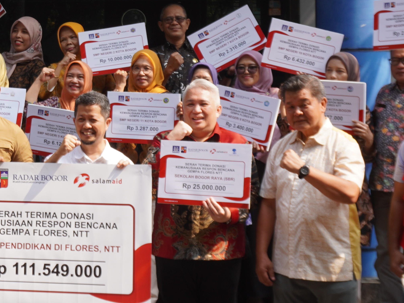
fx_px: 1149
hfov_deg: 19.4
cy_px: 43
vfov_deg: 14.9
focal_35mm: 98
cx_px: -4
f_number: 8
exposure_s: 1/100
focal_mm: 23
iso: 100
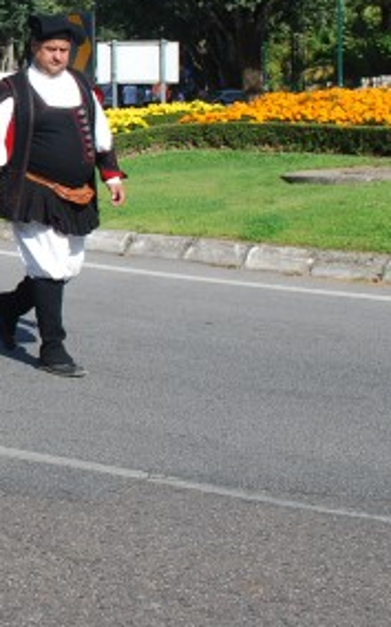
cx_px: -254
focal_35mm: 95
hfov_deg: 12.8
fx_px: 1623
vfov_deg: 21.6
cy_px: 138
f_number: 7.1
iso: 100
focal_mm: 22
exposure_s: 1/200
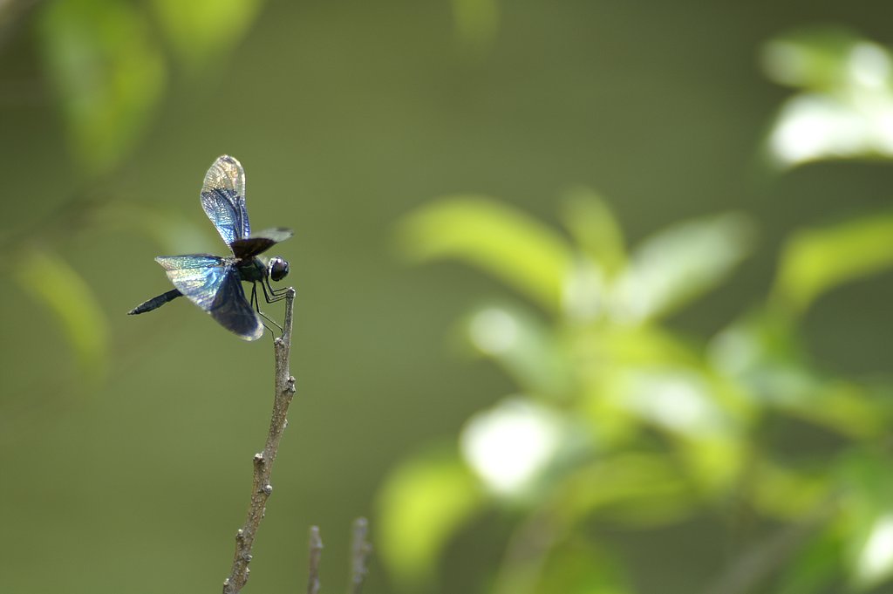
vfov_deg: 3.1
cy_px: 297
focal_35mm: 450
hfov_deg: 4.6
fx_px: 11153
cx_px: 446
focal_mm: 300
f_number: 4
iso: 100
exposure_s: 1/500
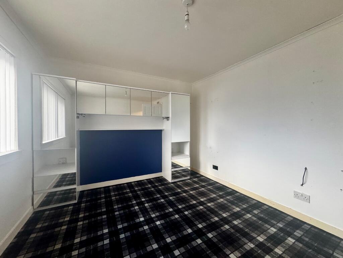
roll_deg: +0.1
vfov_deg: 85.7
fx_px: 139
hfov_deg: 102.1
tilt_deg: -0.9
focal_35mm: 14
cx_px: 172
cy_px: 129
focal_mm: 2.22
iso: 400
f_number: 2.2
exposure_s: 1/60
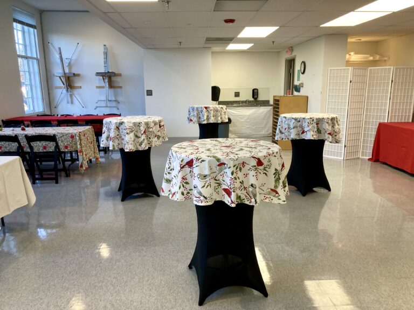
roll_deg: +0.7
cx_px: 207
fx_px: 335
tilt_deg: -11.0
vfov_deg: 49.7
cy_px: 155
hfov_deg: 63.4
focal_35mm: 28
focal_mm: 3.99
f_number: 1.8
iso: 50
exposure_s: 1/60
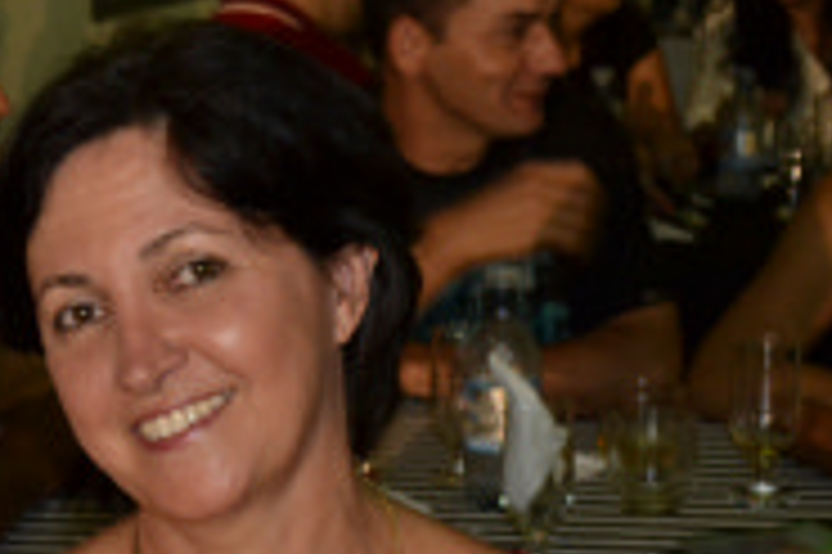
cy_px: 619
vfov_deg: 11.5
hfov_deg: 16.6
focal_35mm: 117
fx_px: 2710
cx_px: -198
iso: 1600
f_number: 4.5
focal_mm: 29
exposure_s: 1/40
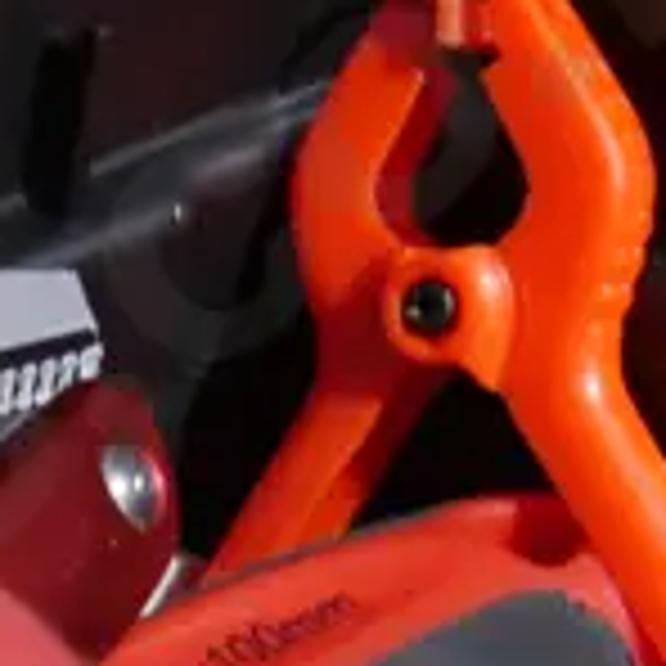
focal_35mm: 257
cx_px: -945
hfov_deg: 6.5
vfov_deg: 6.7
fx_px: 5594
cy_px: 1114
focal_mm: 21
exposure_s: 1/60
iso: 800
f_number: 4.6
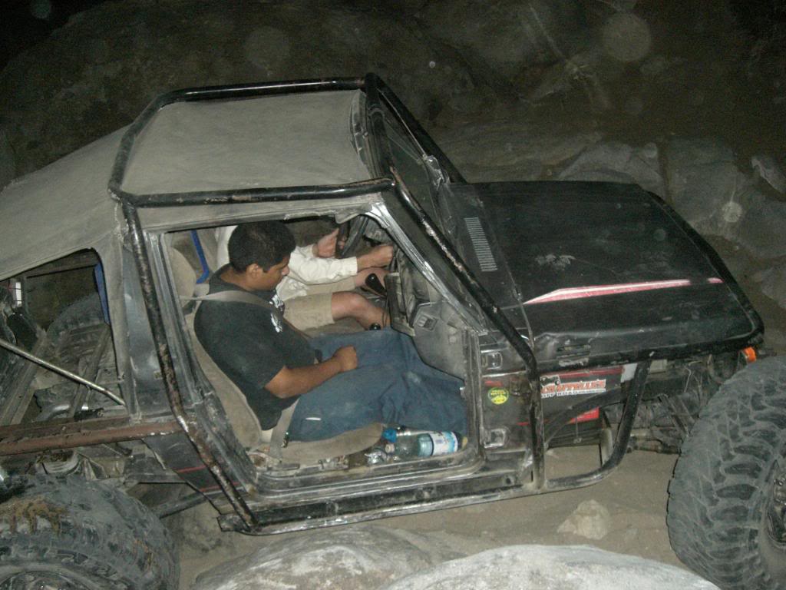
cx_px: 393
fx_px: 863
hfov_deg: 49.0
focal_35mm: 38
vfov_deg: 37.7
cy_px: 295
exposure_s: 1/60
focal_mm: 6.2
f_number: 2.7
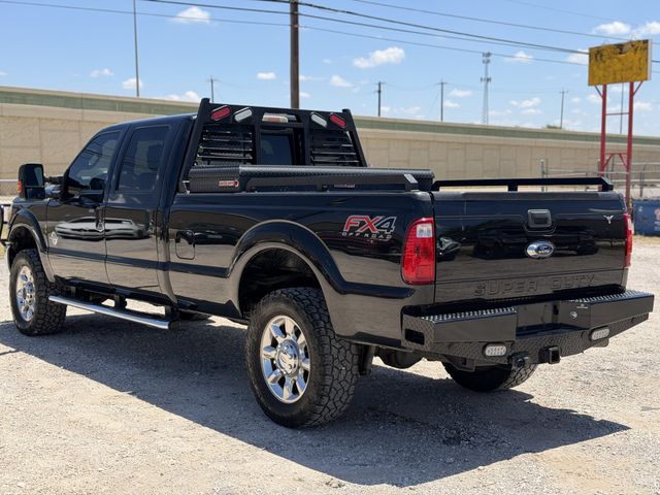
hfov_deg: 39.7
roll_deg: +0.5
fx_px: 915
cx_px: 330
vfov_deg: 30.3
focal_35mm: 48
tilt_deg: -6.7
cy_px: 248
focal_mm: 6.76
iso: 64
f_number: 1.78
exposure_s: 1/3534
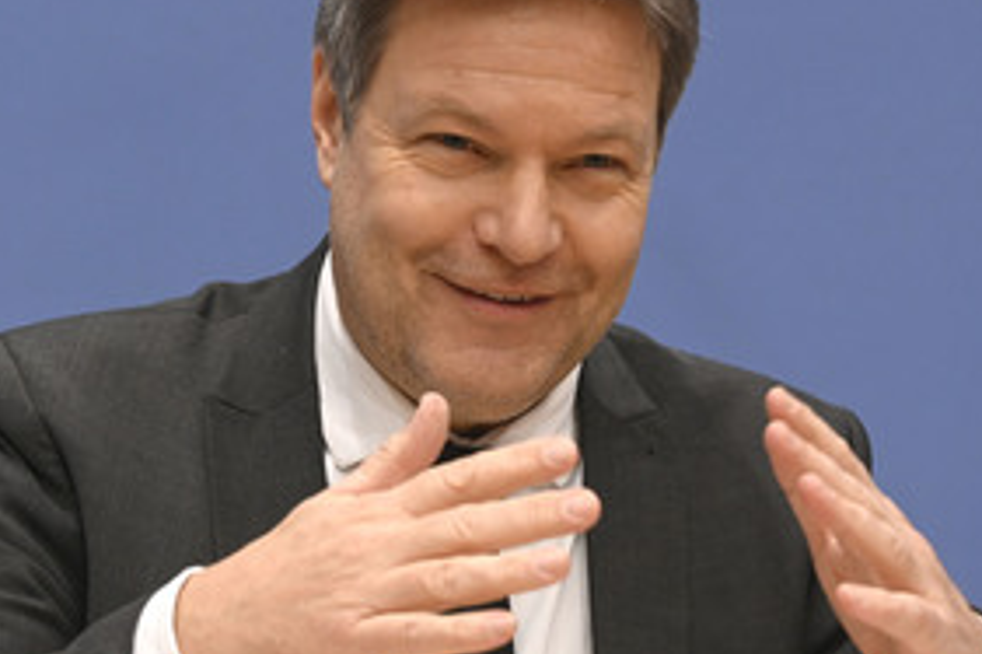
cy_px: 308
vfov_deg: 7.6
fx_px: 4907
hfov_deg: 11.4
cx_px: 449
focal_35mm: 180
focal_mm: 112
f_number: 5.6
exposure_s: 1/500
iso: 4000
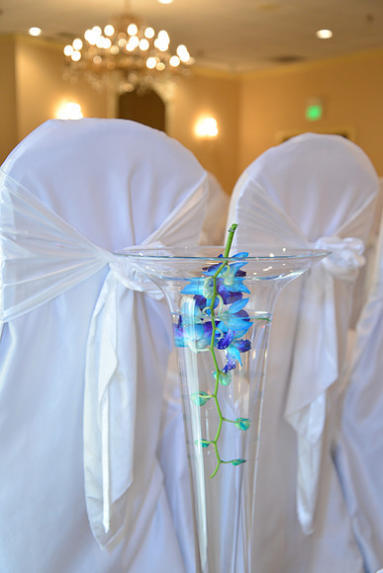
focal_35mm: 56
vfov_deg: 35.6
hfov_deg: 24.2
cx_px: 192
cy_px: 286
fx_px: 893
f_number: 4.5
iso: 1250
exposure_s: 1/20
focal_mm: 56
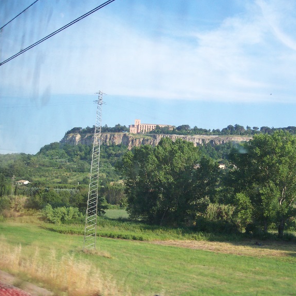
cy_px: 149
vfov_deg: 36.1
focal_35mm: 47
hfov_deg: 35.8
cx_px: 194
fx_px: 455
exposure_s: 1/350
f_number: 2.8
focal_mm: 8
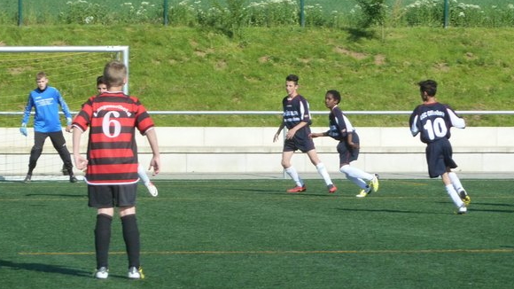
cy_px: 94
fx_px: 4333
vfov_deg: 3.8
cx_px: 270
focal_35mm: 318
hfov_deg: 6.8
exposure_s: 1/800
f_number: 4.7
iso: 250
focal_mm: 39.7
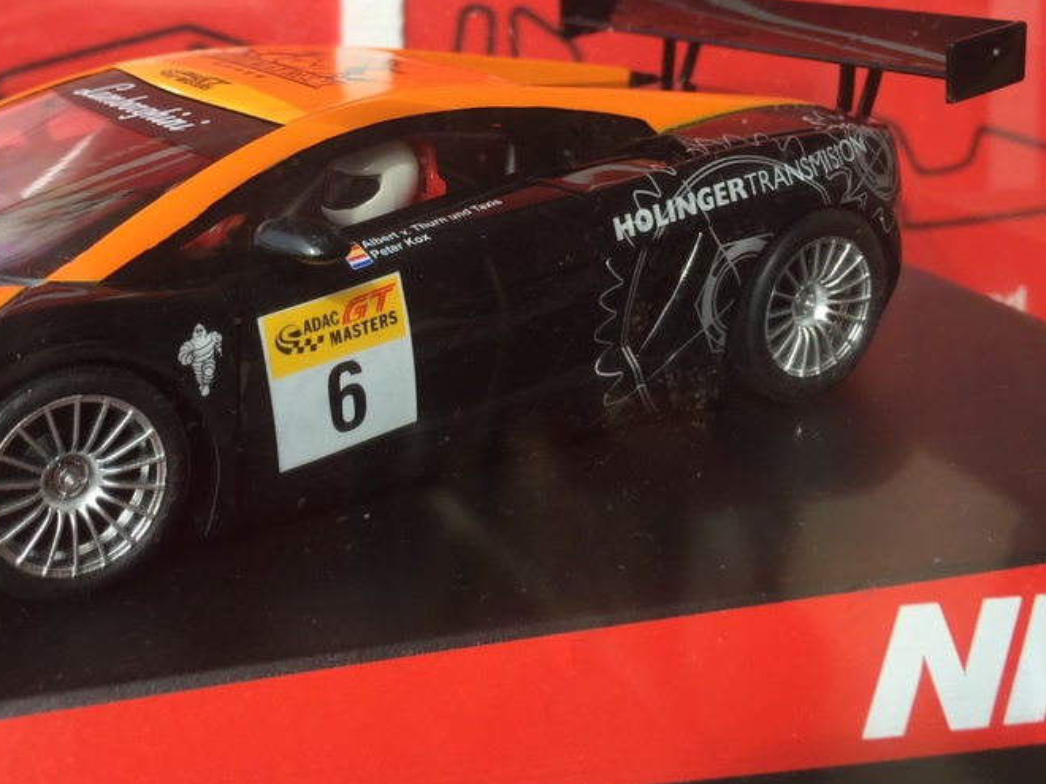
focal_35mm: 45
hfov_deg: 41.1
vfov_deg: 32.0
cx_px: 285
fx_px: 1360
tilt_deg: -10.6
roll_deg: -1.0
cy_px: 276
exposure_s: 1/599
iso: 32
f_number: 2.2
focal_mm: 4.15
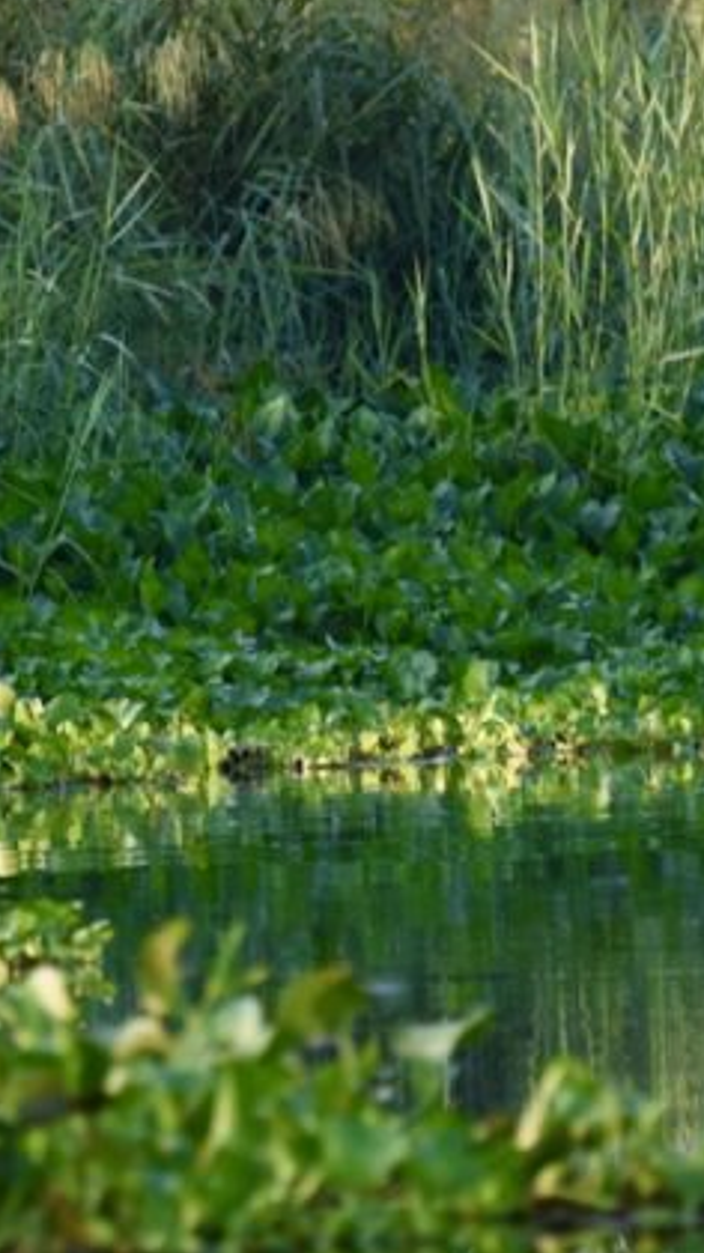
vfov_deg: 2.8
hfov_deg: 1.6
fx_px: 25474
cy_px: 524
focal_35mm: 767
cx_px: -316
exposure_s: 1/800
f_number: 8
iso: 800
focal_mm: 300
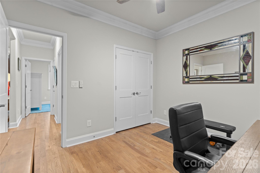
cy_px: 86
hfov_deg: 93.3
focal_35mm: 17
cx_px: 130
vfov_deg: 70.4
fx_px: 123
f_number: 7.1
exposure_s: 1/1.67
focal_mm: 17
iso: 400
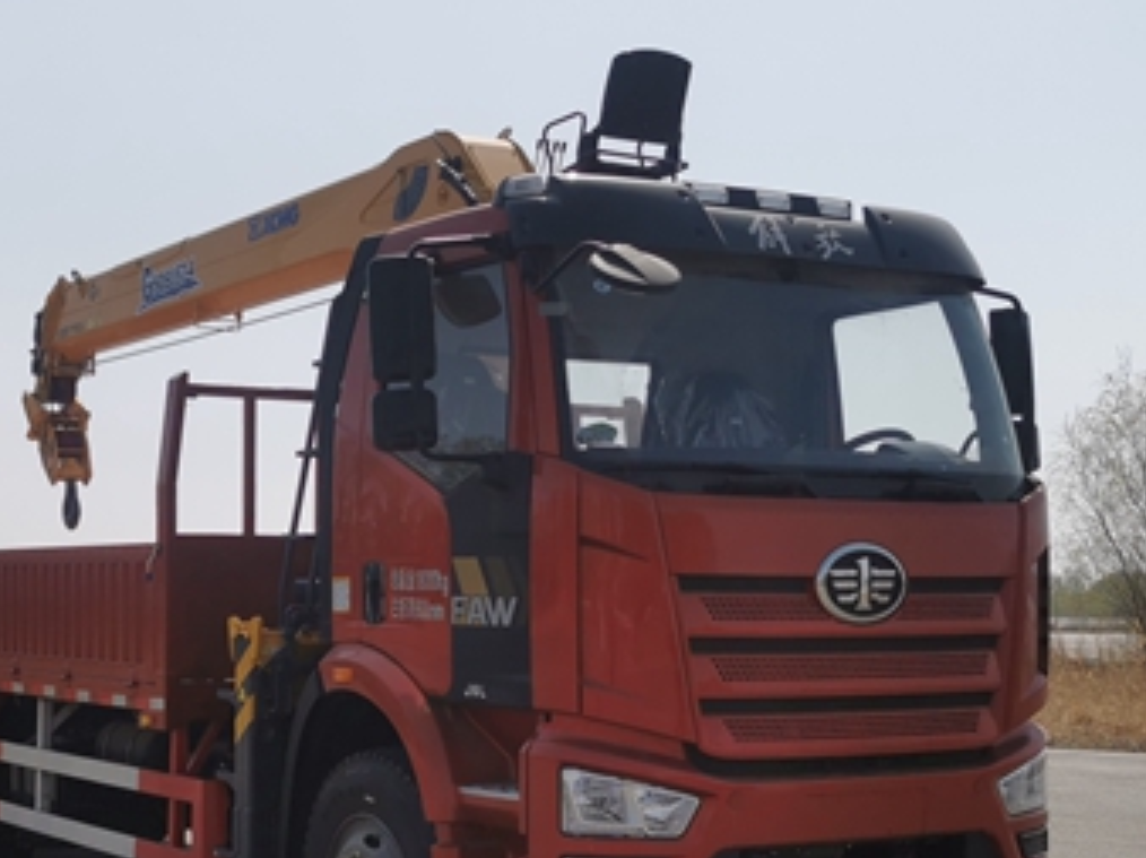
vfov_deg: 35.6
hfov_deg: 46.5
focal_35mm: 40
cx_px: 448
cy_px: 571
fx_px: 1323
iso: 50
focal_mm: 5.56
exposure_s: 1/6803
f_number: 1.6
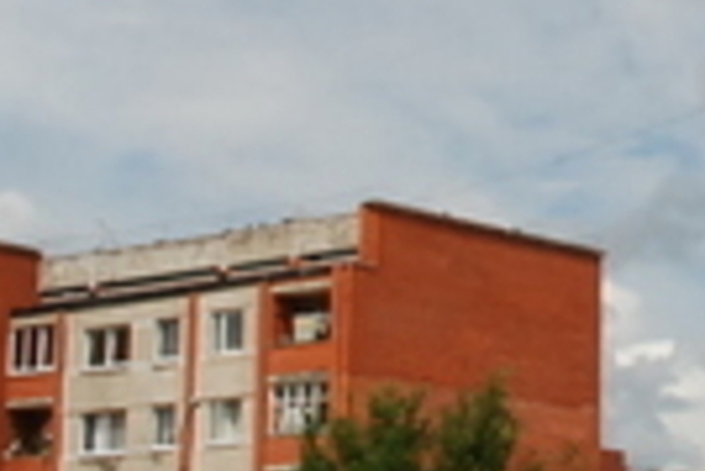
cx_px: 831
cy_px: -3
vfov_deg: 10.6
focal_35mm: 129
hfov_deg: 15.3
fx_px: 2528
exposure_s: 1/2000
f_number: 8
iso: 640
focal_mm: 18
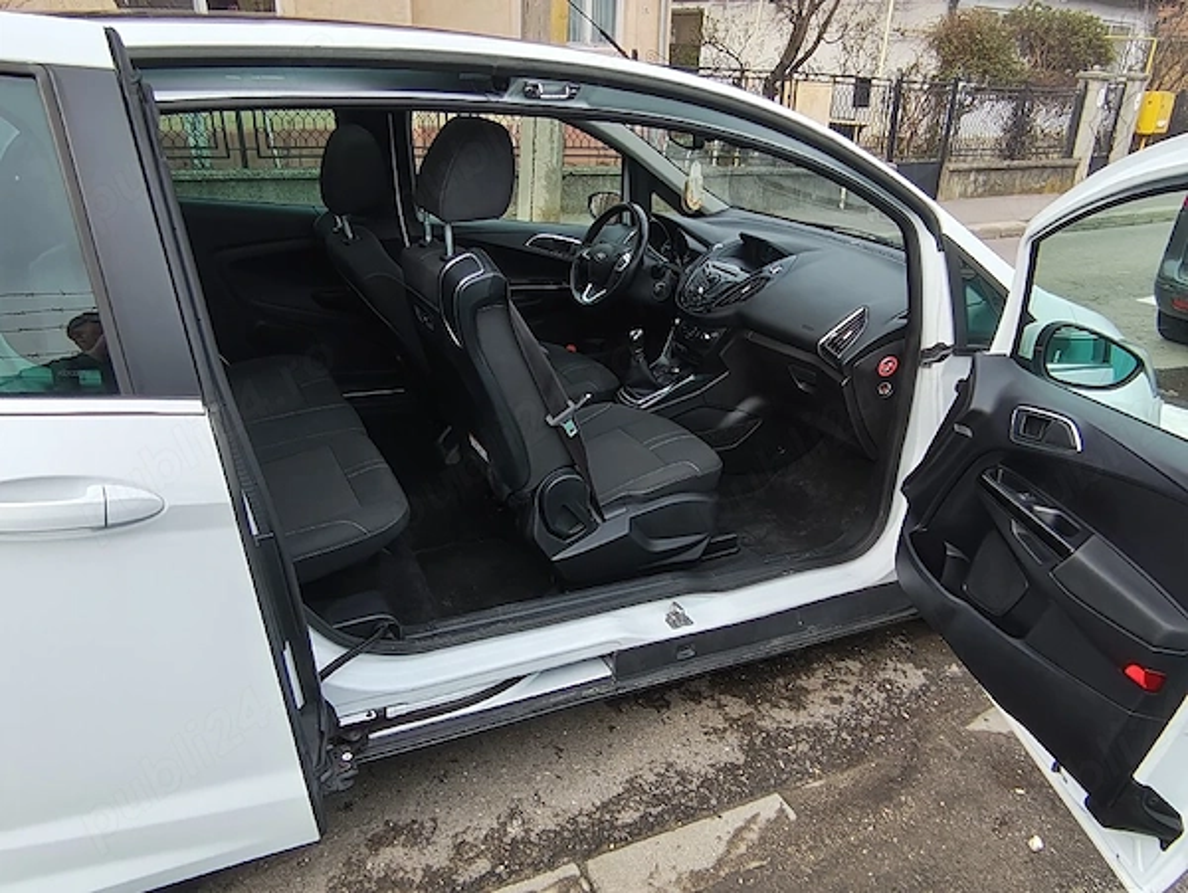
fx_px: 790
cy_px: 446
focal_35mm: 23
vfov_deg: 58.9
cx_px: 594
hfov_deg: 73.9
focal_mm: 1.65
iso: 50
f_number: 2.2
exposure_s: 1/111
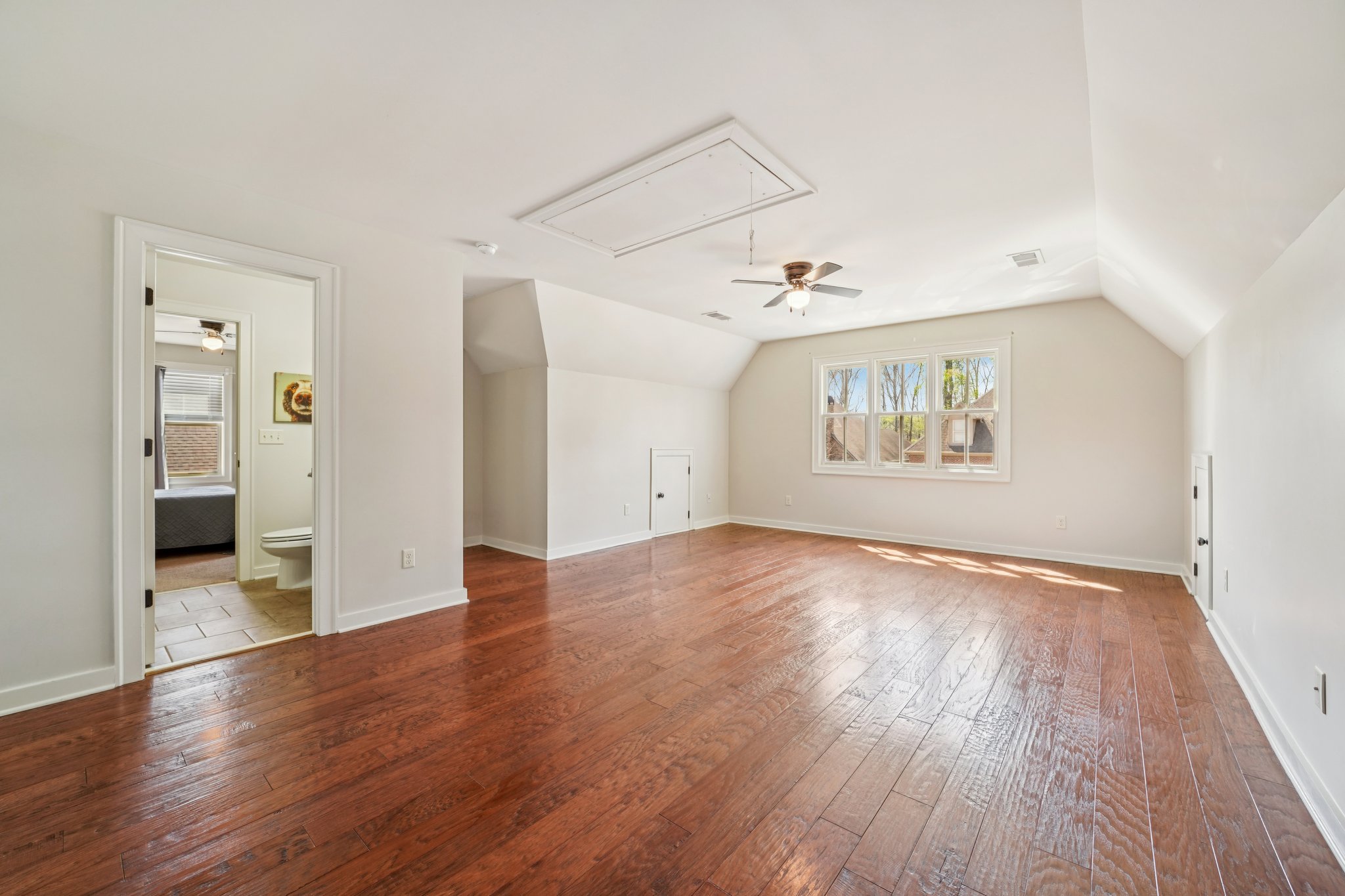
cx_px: 672
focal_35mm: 13
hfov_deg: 108.3
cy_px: 448
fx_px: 486
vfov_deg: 85.4
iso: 400
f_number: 8
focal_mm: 13
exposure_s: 1/30
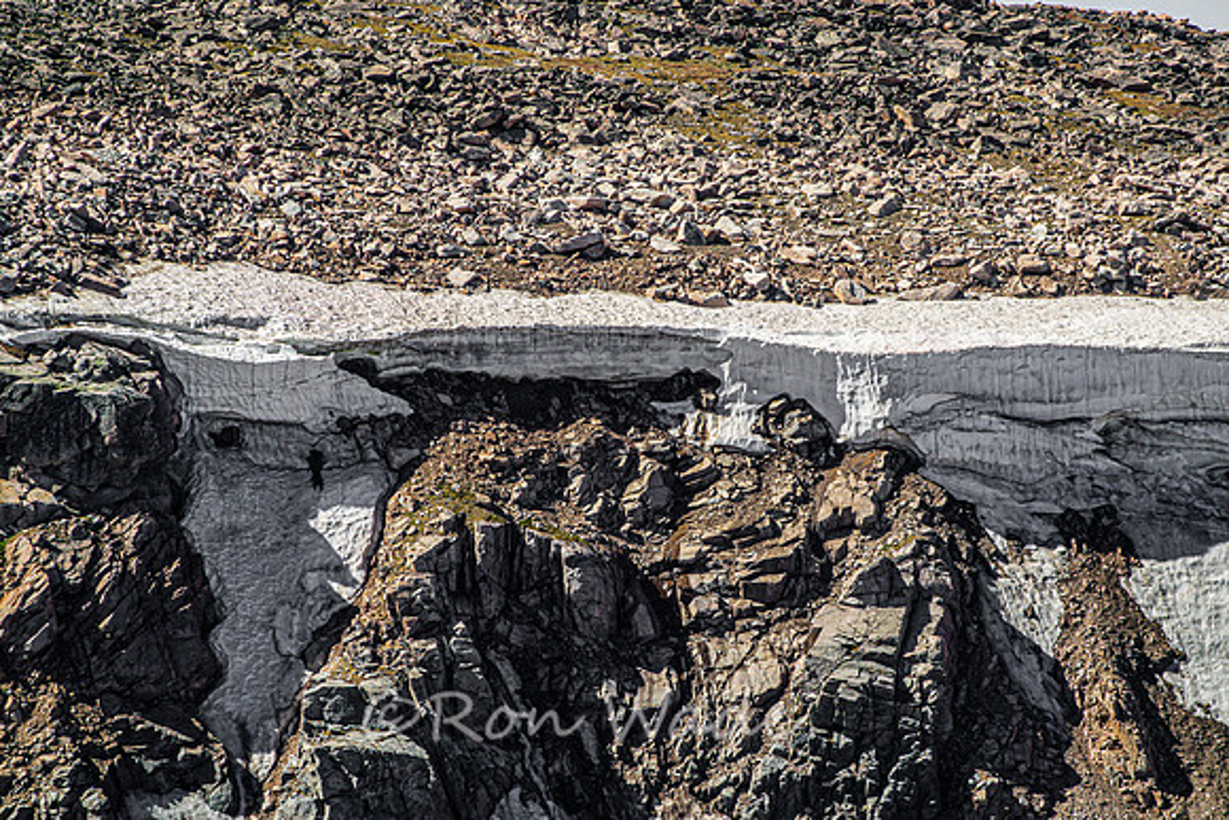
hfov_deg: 3.4
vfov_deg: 2.3
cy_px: 410
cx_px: 614
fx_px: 20487
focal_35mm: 600
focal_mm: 220
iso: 250
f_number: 8
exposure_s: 1/250
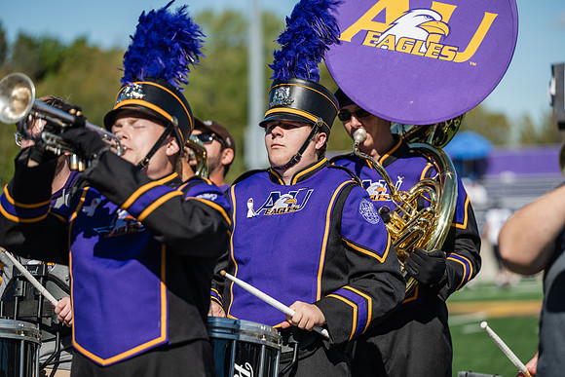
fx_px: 2119
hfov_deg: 15.2
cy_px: 188
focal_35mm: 135
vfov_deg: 10.2
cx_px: 282
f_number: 3.2
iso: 80
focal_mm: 135
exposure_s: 1/1250
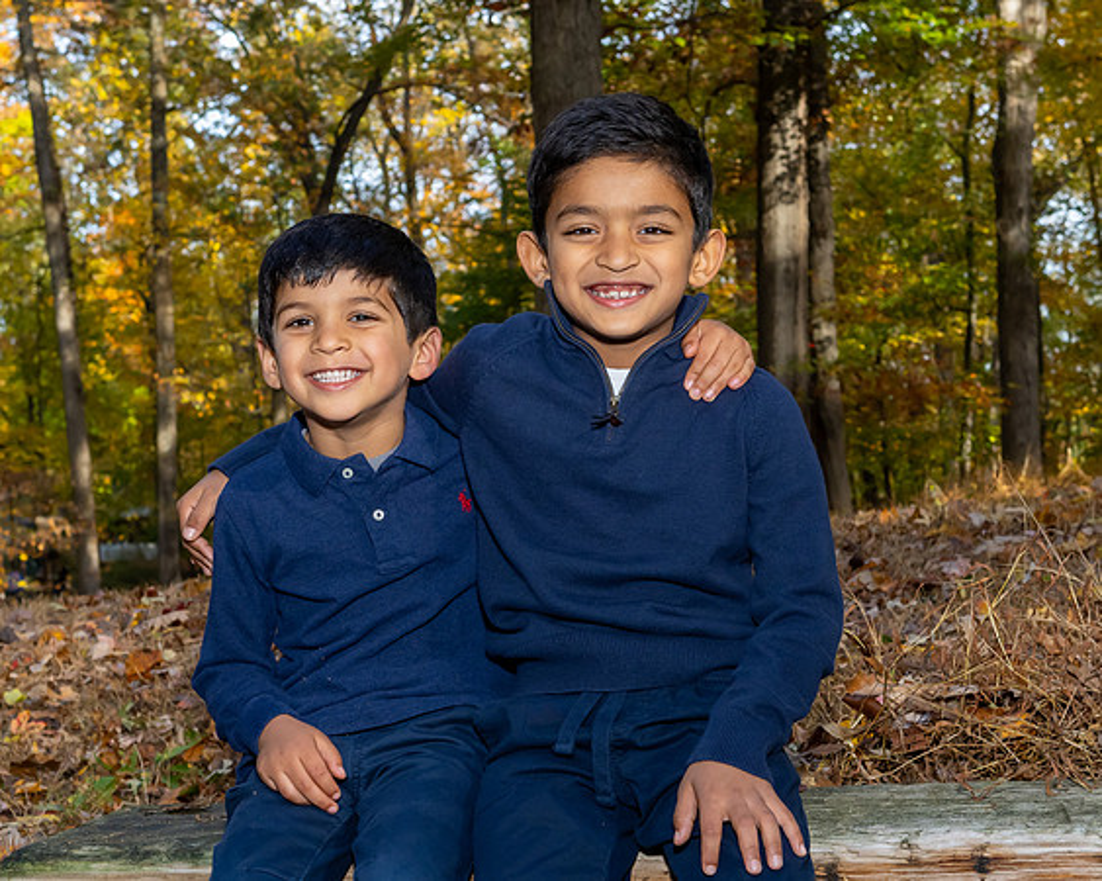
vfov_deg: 21.6
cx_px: 628
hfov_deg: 26.8
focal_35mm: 71
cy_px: 419
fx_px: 2313
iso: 800
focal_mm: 40
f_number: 8
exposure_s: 1/250
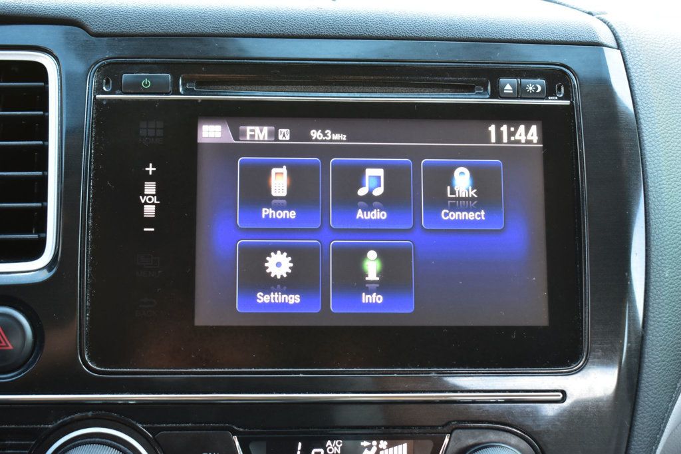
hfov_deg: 35.1
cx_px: 340
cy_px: 227
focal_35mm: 57
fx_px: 1078
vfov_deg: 23.8
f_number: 6.3
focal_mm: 38
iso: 720
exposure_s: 1/15
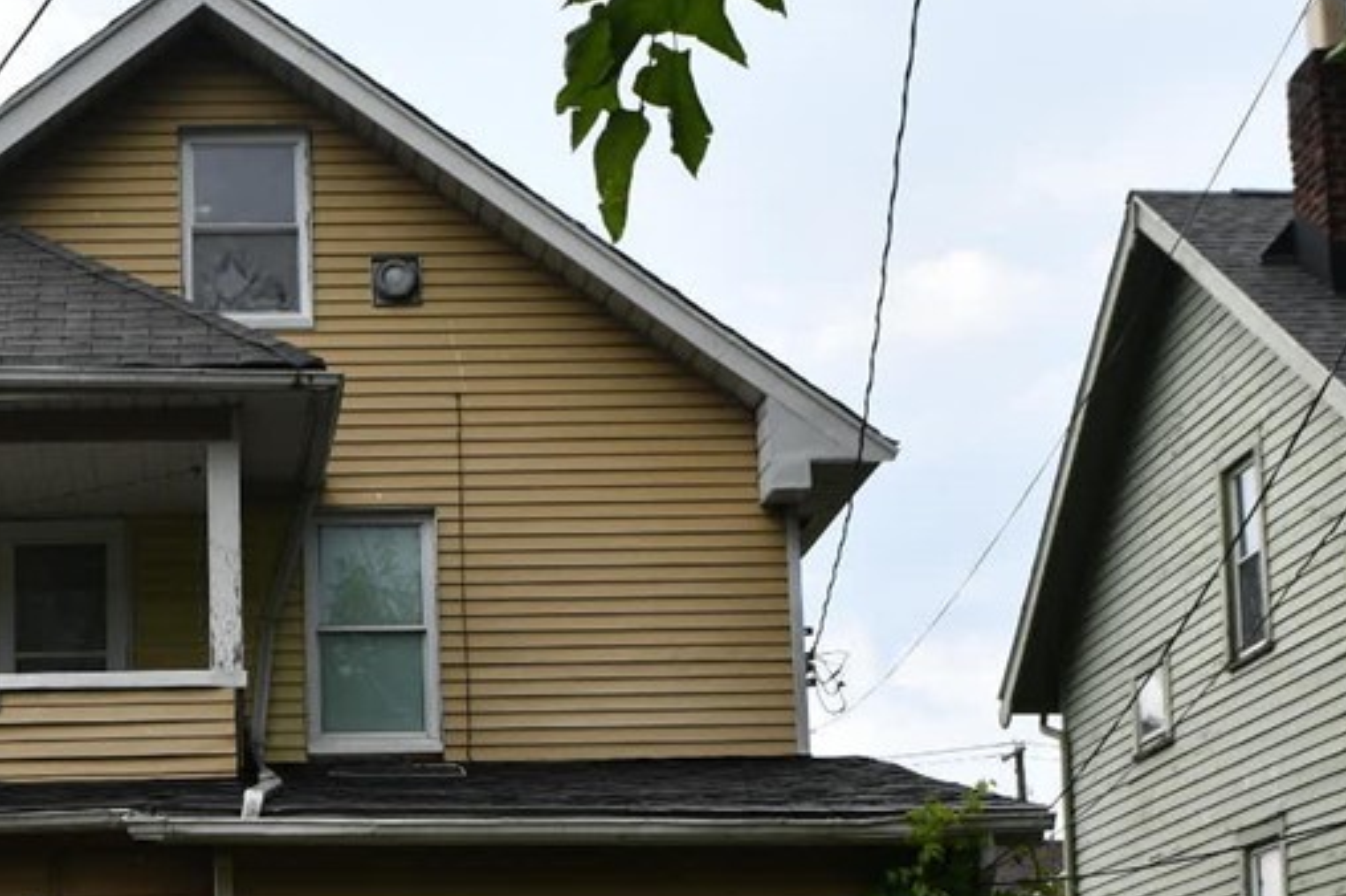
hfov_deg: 25.8
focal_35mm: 77
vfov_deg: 17.4
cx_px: 231
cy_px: 830
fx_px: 2877
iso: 140
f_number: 8
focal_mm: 24
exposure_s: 1/250
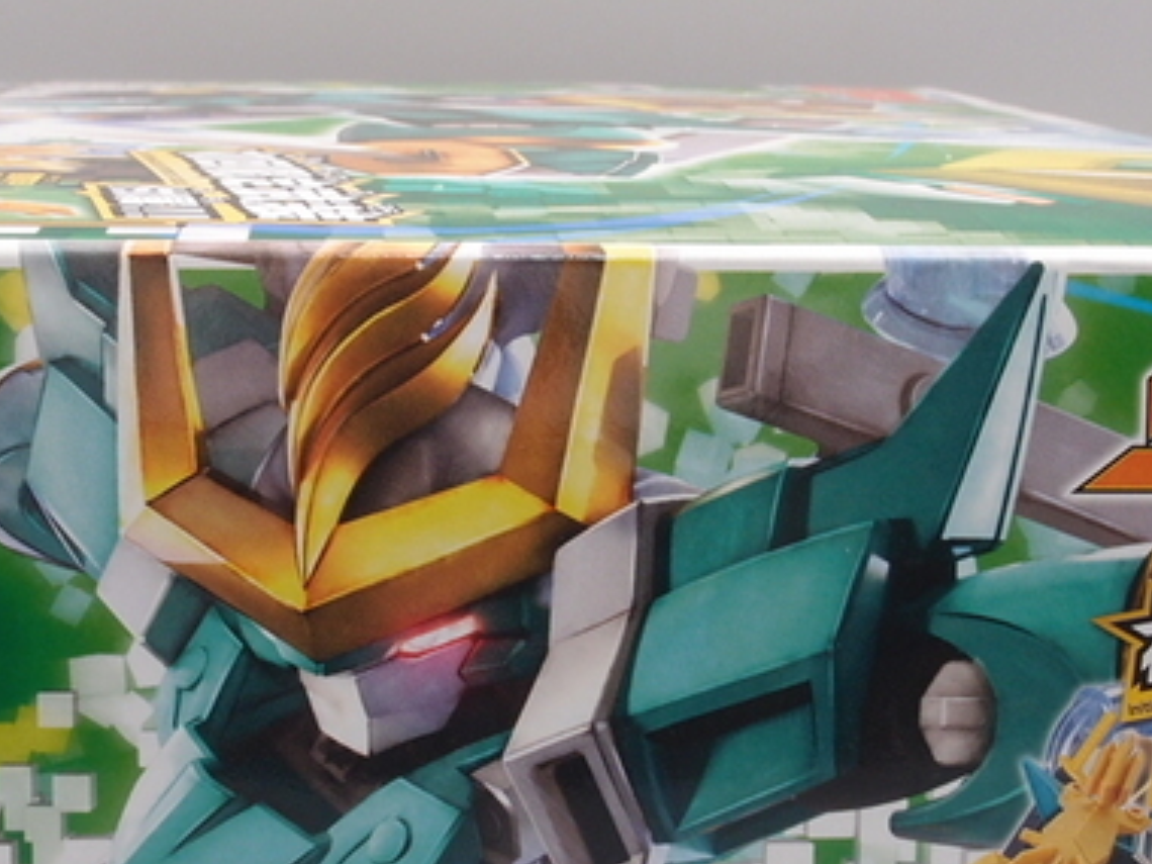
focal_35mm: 80
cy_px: 509
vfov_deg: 18.4
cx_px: 473
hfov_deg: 24.4
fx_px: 2662
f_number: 8
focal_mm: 8.16
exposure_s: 1/6
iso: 100
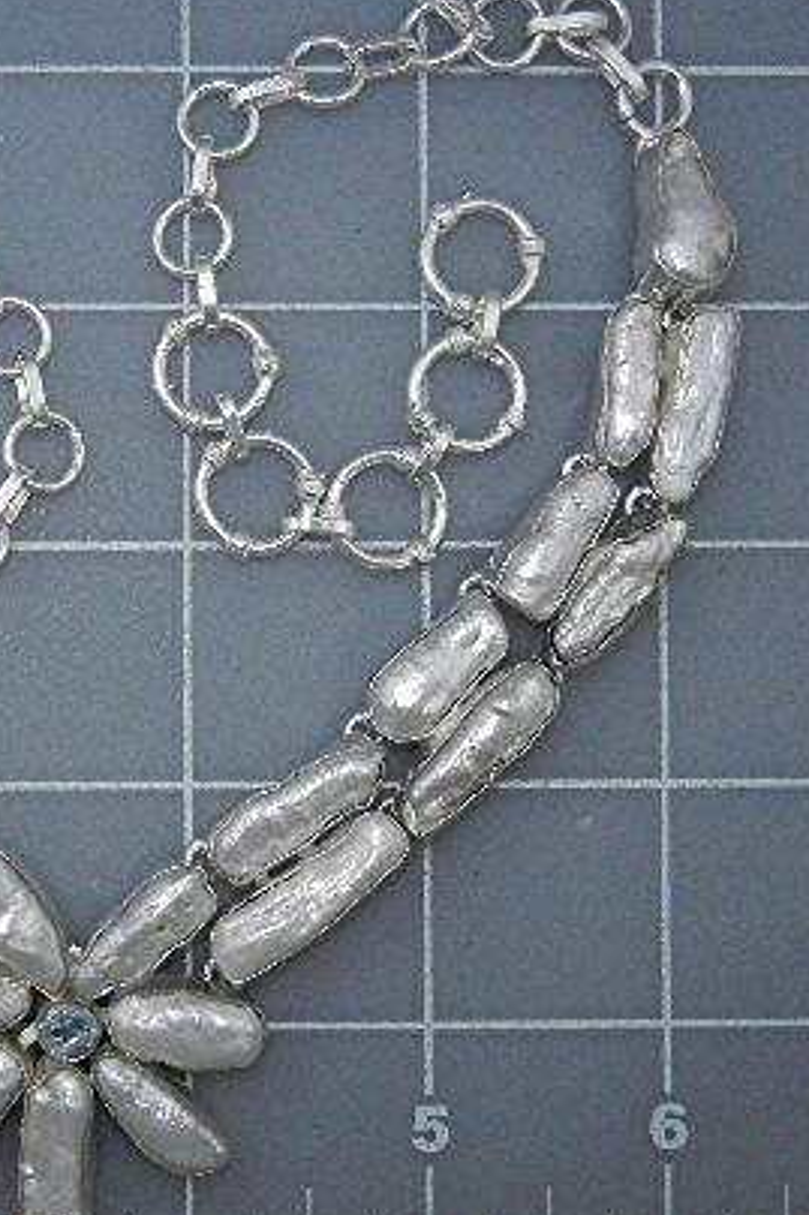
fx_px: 1889
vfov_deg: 35.6
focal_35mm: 56
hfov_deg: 23.7
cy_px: 632
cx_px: 120
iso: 652
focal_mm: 6.2
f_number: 7.2
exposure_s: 1/30
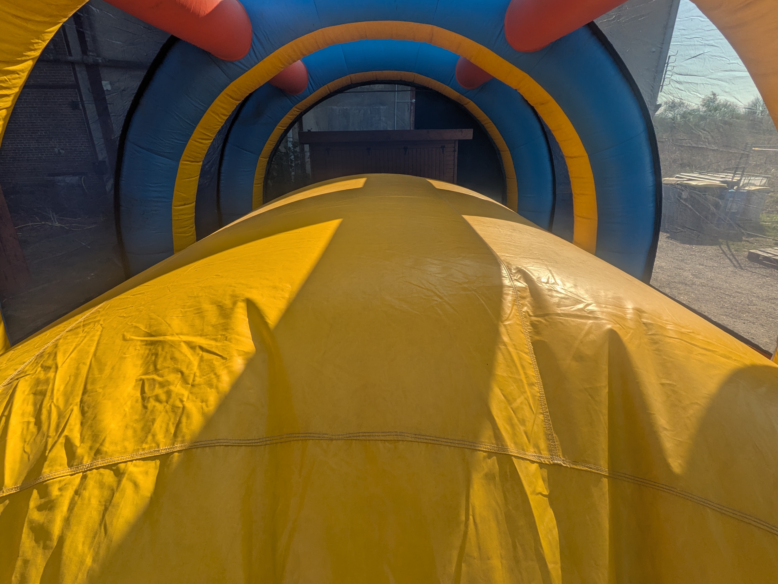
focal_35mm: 16
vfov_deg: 77.8
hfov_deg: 94.4
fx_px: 360
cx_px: 374
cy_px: 257
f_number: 2.2
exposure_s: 1/1300
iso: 43
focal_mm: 1.83
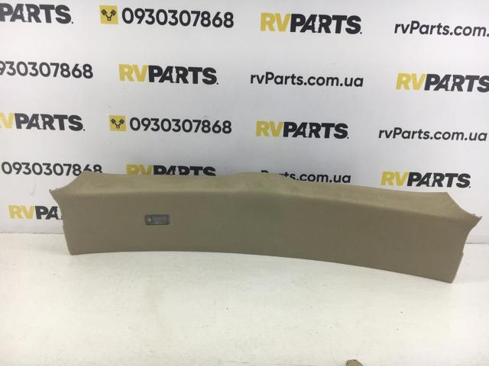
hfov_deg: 61.7
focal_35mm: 29
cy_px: 183
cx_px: 244
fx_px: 410
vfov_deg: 48.2
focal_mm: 4.15
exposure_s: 1/100
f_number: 2.2
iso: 40
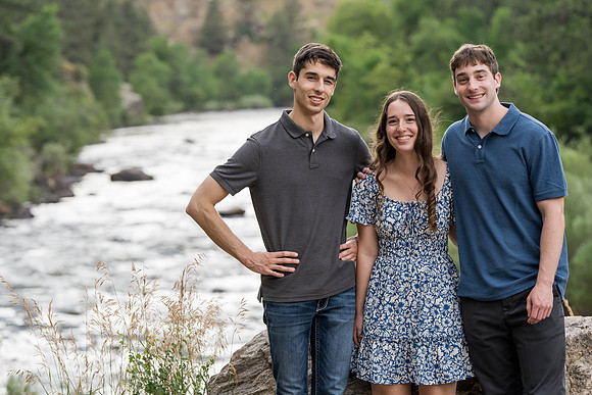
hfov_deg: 16.4
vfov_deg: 11.0
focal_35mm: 125
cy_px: 198
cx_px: 296
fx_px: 2056
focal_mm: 125
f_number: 4.5
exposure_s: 1/160
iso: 800
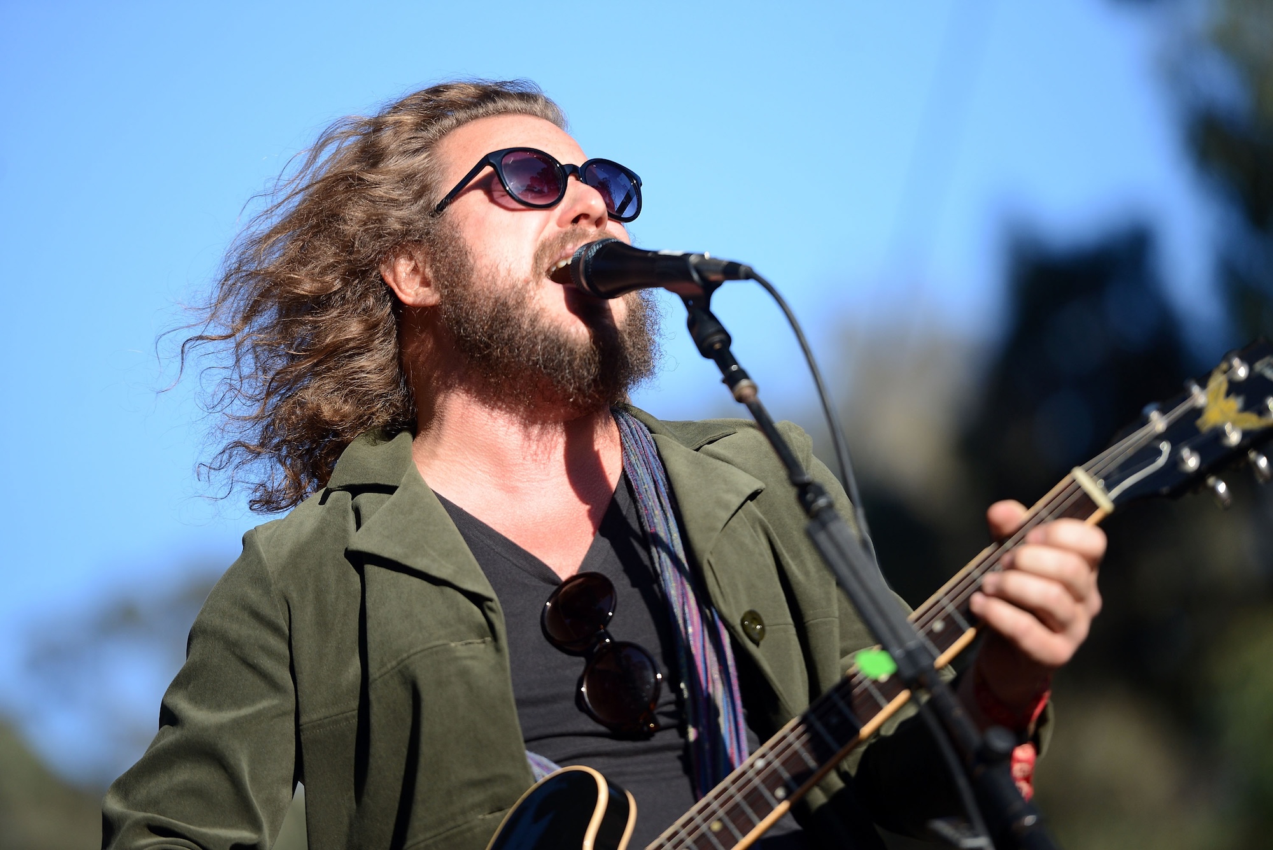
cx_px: 636
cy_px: 425
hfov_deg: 10.3
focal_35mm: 200
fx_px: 7074
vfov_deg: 6.9
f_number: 3.2
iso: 500
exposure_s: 1/4000
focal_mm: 200
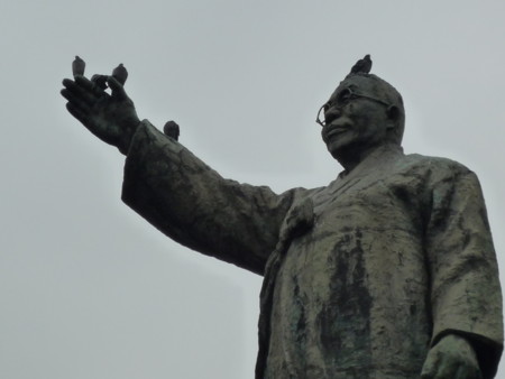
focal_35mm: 135
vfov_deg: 11.0
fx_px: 1971
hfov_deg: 14.6
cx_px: 252
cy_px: 190
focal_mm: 13.2
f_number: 4.9
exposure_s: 1/500
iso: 160
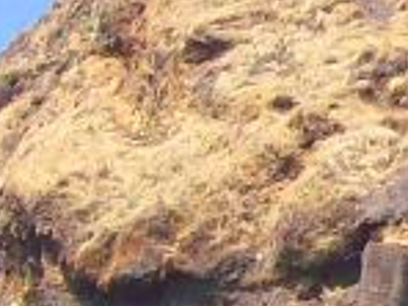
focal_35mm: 249
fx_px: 2935
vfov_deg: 5.9
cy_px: 372
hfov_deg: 7.4
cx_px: 1039
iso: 80
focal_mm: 6
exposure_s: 1/348
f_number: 4.8
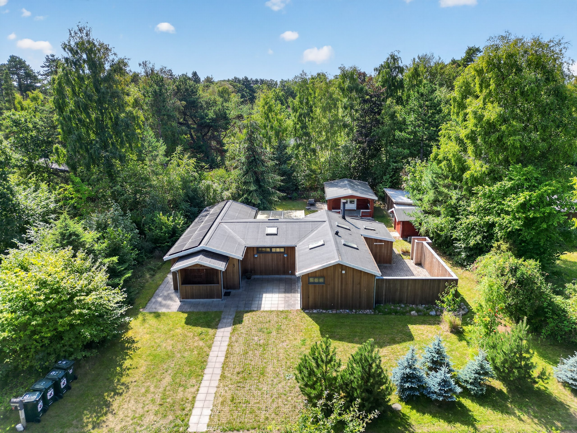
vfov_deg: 56.8
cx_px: 288
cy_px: 216
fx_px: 400
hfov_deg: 71.6
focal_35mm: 24
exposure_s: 1/2000
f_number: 1.7
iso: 100
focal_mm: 6.7
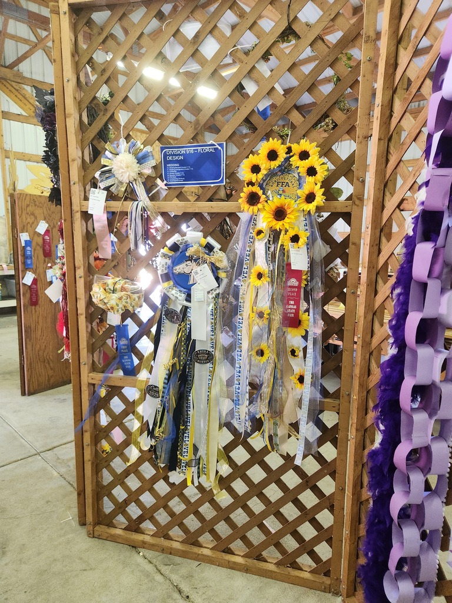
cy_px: 302
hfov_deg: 58.9
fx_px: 400
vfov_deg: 73.9
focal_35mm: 23
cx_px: 226
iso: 640
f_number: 1.8
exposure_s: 1/120
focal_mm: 5.4
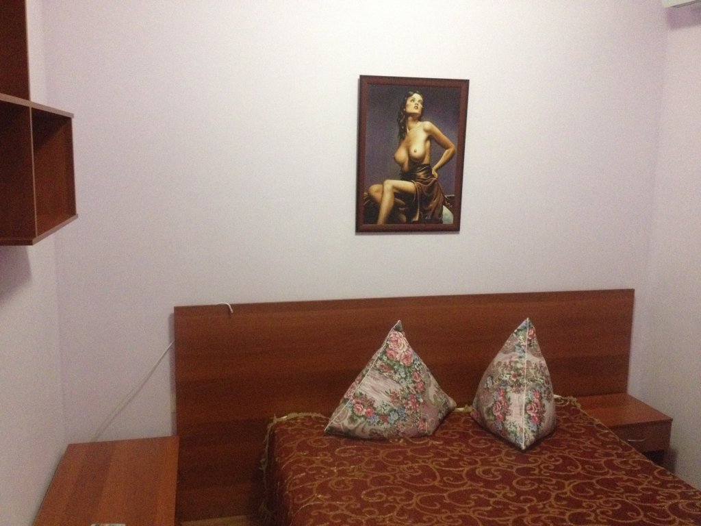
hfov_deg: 52.6
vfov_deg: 40.7
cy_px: 263
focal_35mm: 35
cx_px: 350
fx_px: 709
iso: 640
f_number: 2.4
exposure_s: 1/15
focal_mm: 4.28
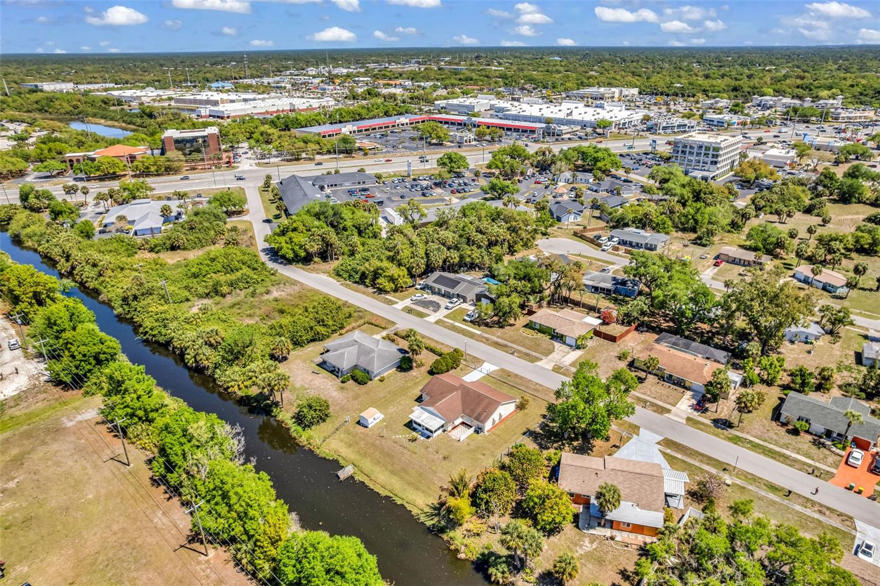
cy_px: 293
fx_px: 537
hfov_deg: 78.6
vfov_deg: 57.2
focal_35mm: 22
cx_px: 440
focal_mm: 8.38
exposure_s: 1/1500
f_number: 2.8
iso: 100
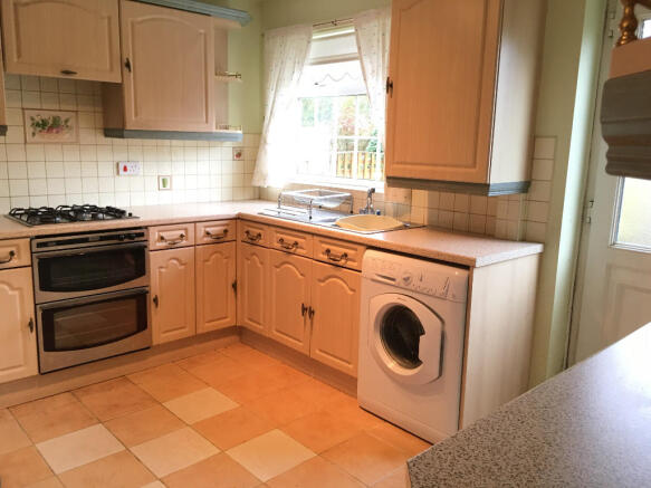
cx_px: 326
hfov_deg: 61.7
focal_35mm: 29
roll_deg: -1.3
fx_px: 545
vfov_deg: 48.2
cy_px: 244
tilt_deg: -11.3
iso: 125
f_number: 2.2
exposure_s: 1/33
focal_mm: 4.15
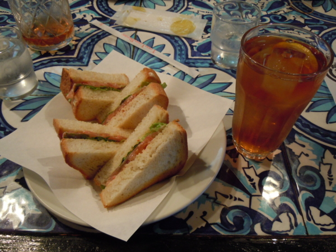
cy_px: 126
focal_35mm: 30
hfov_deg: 60.0
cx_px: 168
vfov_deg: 46.8
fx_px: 291
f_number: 3.5
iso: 400
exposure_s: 1/10
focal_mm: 5.4
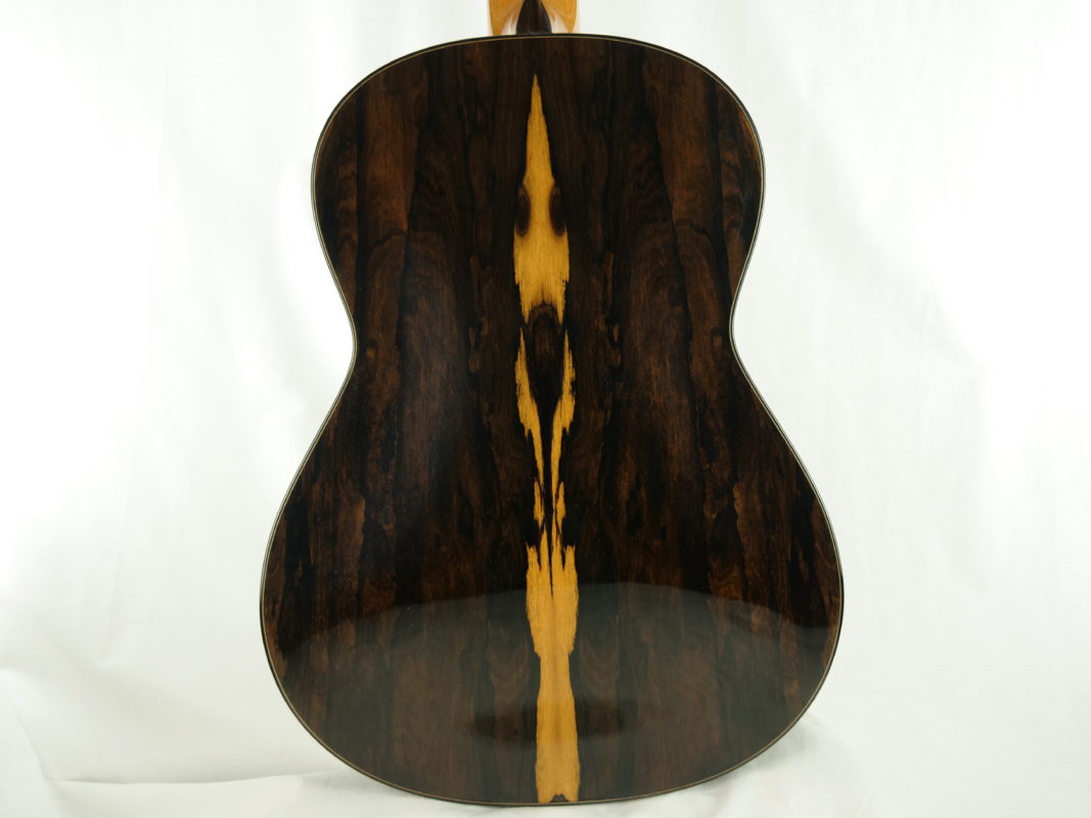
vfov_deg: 29.1
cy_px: 409
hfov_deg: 38.2
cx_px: 546
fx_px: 1576
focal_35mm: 50
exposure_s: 1/60
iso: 500
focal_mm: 25
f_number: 4.7
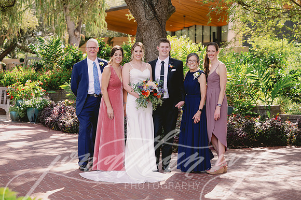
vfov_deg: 19.4
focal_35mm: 70
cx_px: 150
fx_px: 585
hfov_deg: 28.9
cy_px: 100
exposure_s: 1/200
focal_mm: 70
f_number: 3.5
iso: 100
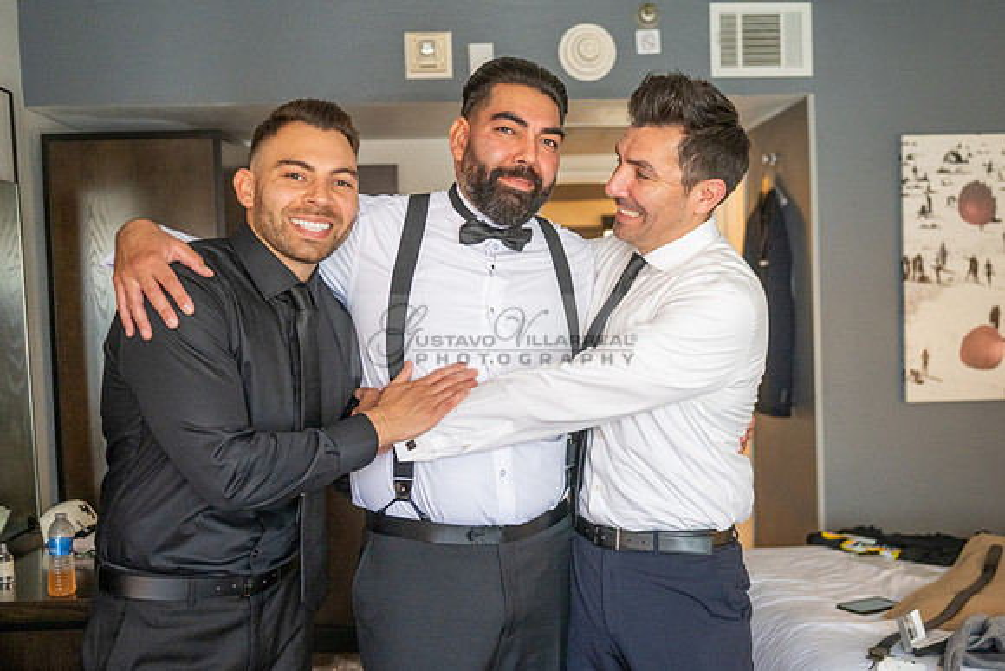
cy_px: 349
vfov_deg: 31.4
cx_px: 565
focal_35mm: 43
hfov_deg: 45.5
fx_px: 1194
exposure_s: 1/160
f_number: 3.2
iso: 1250
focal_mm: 38
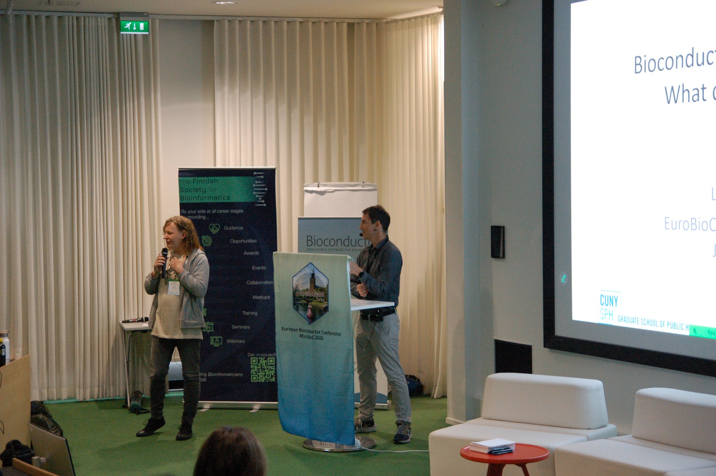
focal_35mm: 75
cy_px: 238
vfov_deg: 18.2
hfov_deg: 27.0
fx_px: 1490
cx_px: 358
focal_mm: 50
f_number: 3.5
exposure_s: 1/125
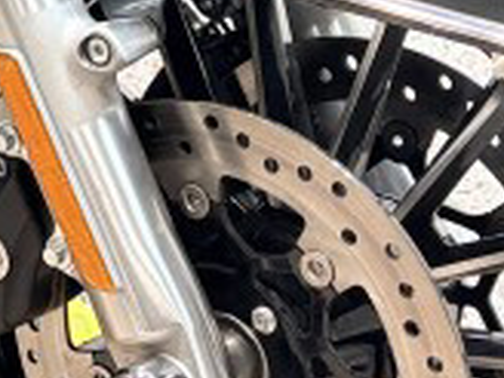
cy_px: -283
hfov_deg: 10.8
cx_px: -481
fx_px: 2461
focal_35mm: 169
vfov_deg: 8.5
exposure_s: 1/120
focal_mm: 5.96
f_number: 1.6
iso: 80
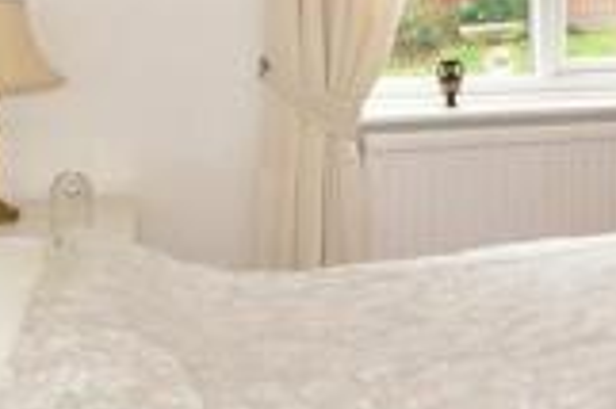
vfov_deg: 21.4
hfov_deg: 28.3
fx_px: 1043
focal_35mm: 61
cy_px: -6
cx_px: 754
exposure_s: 1/10
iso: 200
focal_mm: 10
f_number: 8
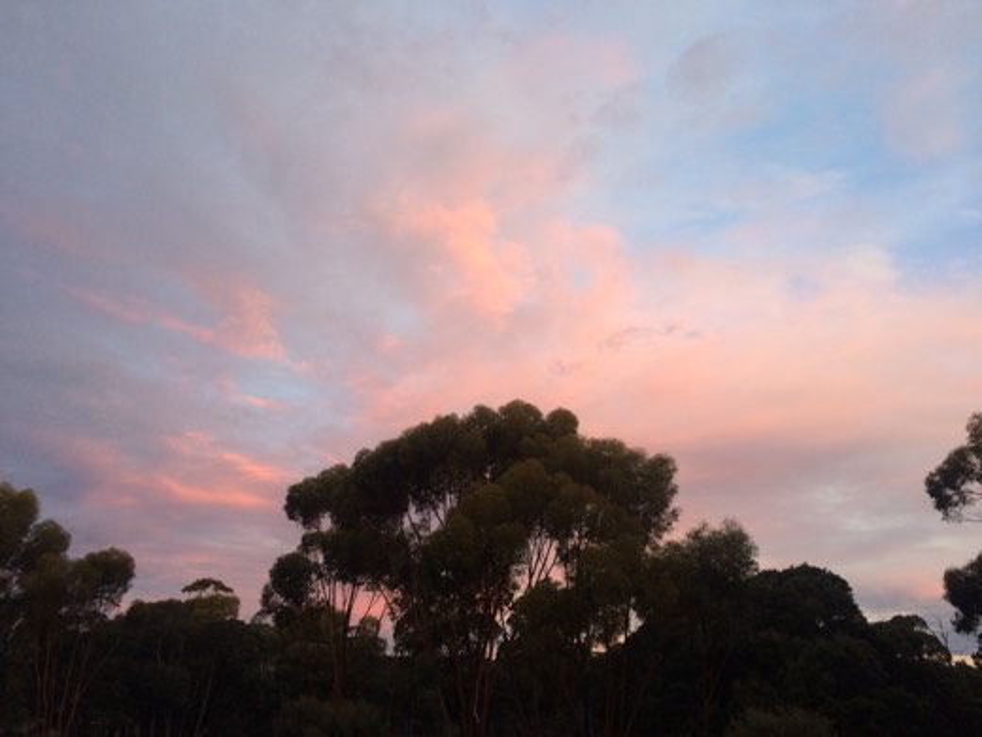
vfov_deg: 48.2
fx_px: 823
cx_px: 491
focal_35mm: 29
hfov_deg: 61.7
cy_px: 368
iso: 80
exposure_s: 1/30
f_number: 2.2
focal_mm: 4.15
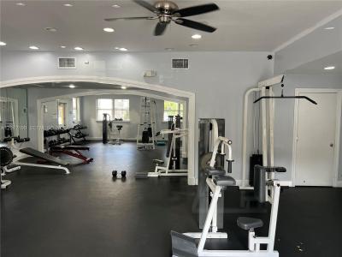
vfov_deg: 53.1
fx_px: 257
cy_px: 128
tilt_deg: -3.8
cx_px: 171
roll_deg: -0.2
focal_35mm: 26
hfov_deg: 67.3
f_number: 1.5
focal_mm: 5.7
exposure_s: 1/120
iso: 125
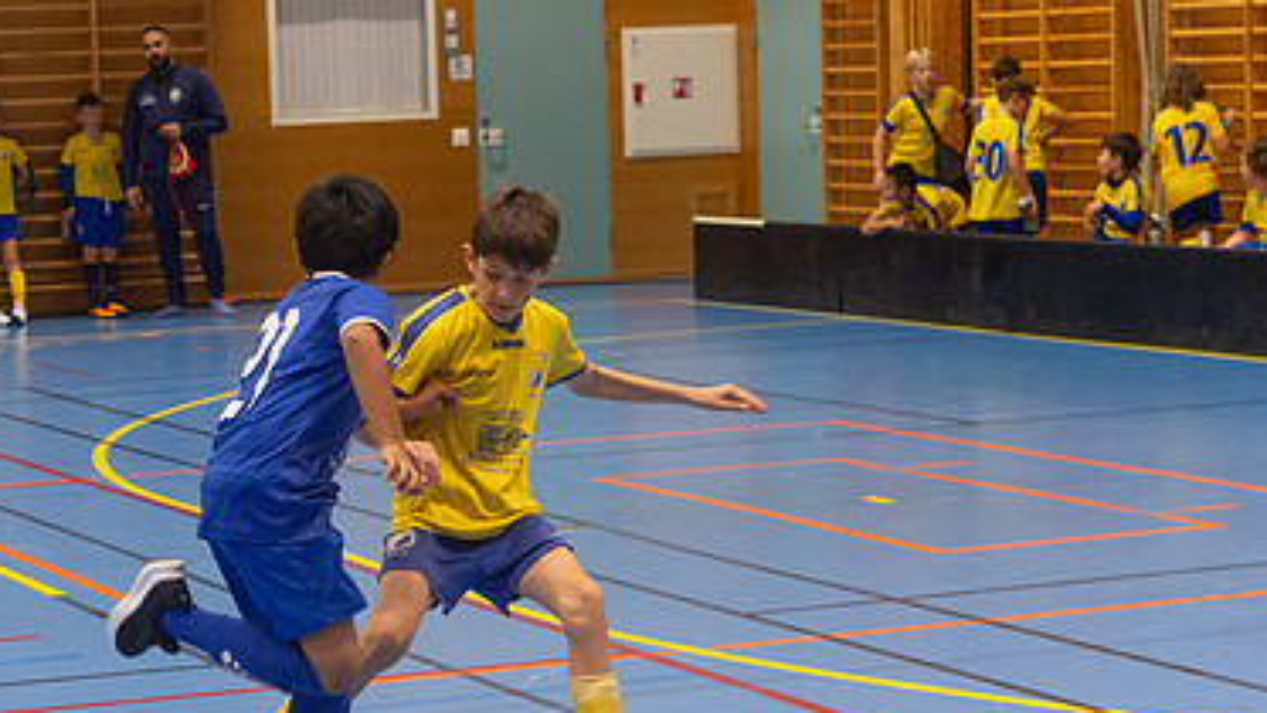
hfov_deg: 18.7
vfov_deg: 10.6
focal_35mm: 114
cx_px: 367
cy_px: 486
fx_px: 3831
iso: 4000
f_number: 3.5
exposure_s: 1/400
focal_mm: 70
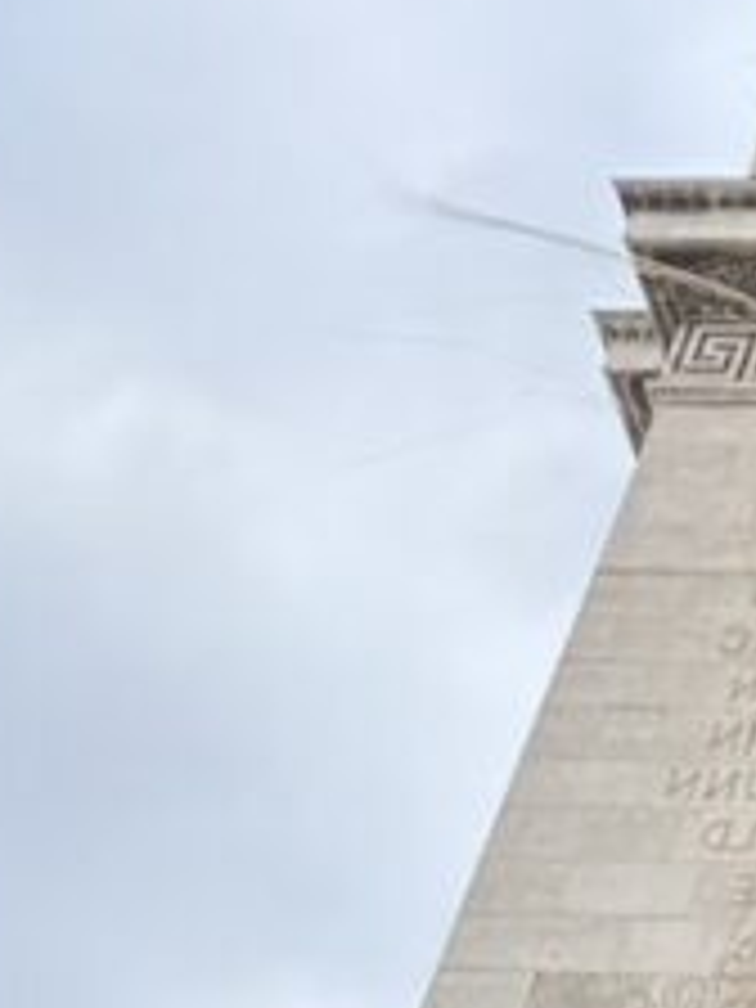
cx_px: 1516
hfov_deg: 12.4
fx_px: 3058
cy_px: 360
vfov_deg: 18.7
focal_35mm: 105
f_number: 1.9
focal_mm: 2.69
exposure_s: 1/121
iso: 40
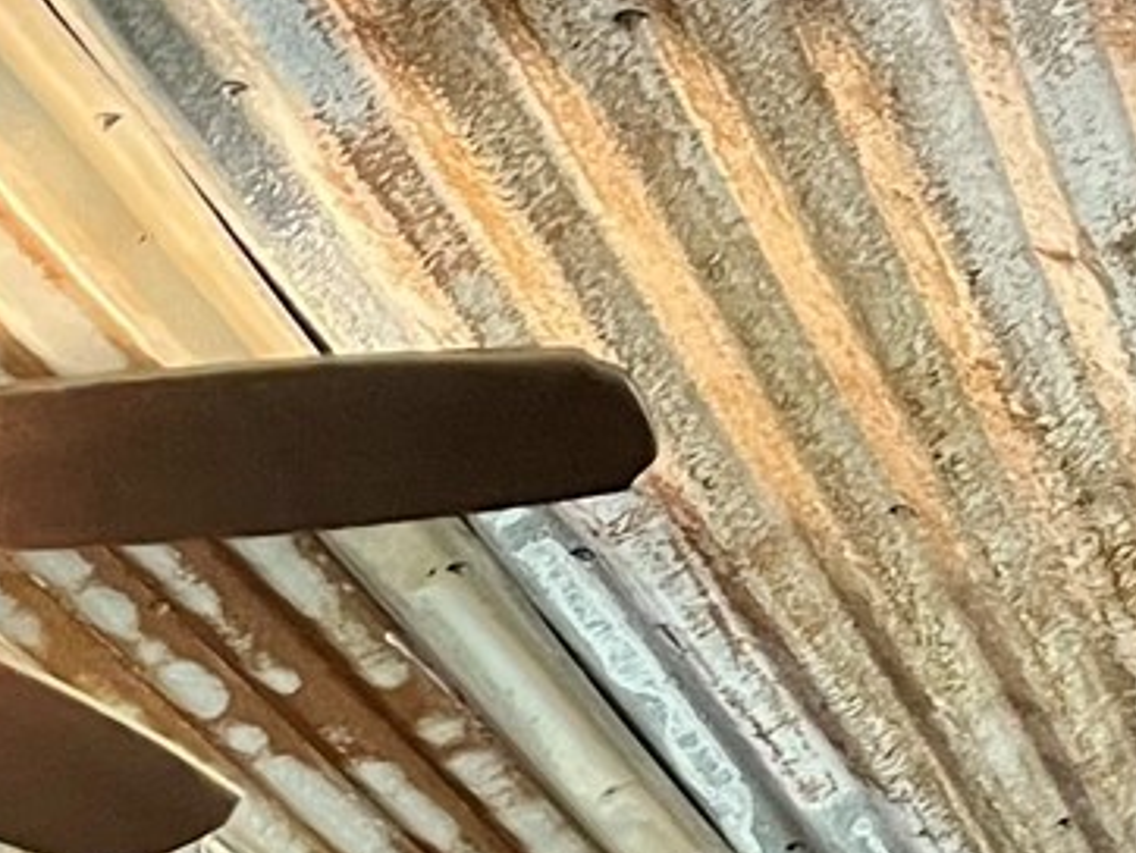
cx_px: -938
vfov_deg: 9.0
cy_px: 2129
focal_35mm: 147
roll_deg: -2.4
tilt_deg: -0.4
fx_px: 4827
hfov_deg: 12.3
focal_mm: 5.1
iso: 500
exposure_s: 1/60
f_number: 1.6
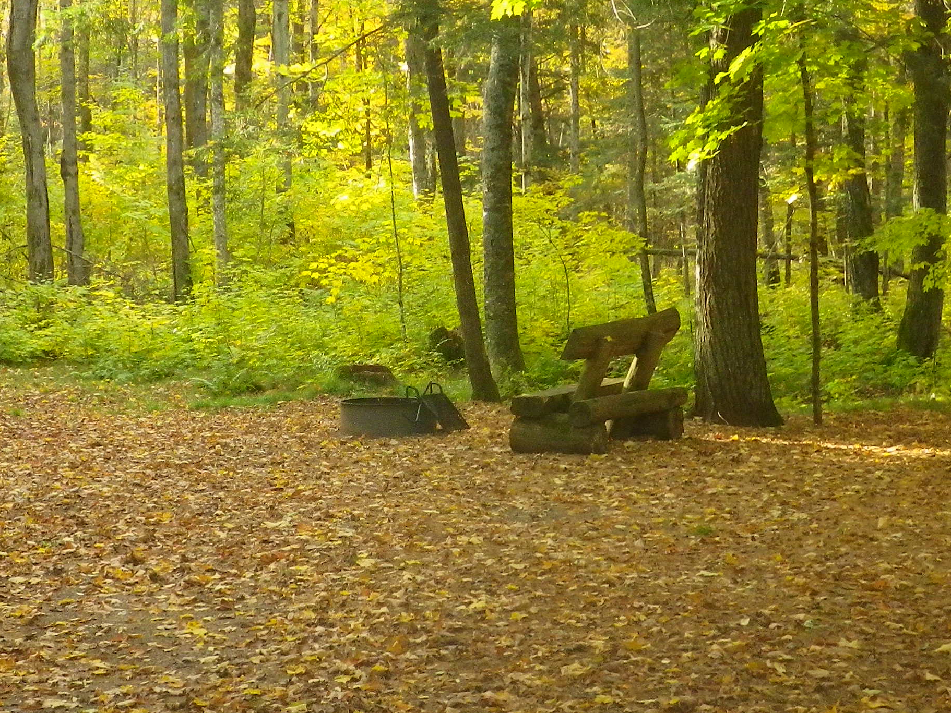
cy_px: 353
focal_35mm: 80
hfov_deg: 24.3
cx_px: 341
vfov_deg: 18.4
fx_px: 2198
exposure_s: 1/50
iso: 250
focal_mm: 6.1
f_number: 3.8
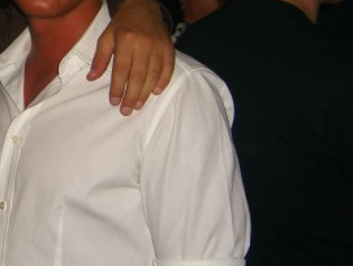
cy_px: 48
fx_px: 858
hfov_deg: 22.2
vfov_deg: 17.4
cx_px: -21
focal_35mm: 84
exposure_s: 1/60
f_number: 2.8
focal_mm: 7.9
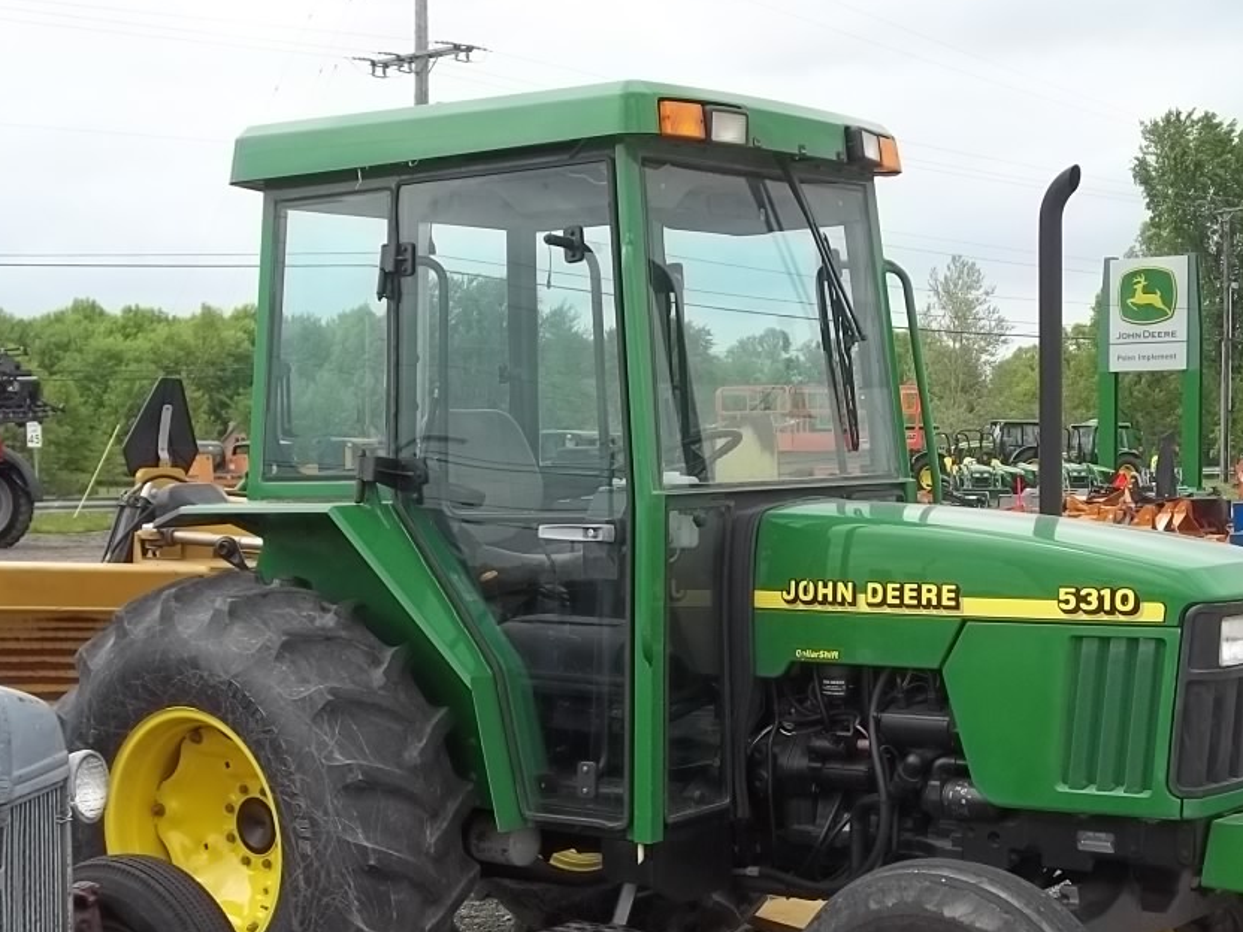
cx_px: 701
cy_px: 674
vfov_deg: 24.2
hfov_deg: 32.1
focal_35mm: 60
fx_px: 2154
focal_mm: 7.1
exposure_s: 1/500
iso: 64
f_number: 3.2
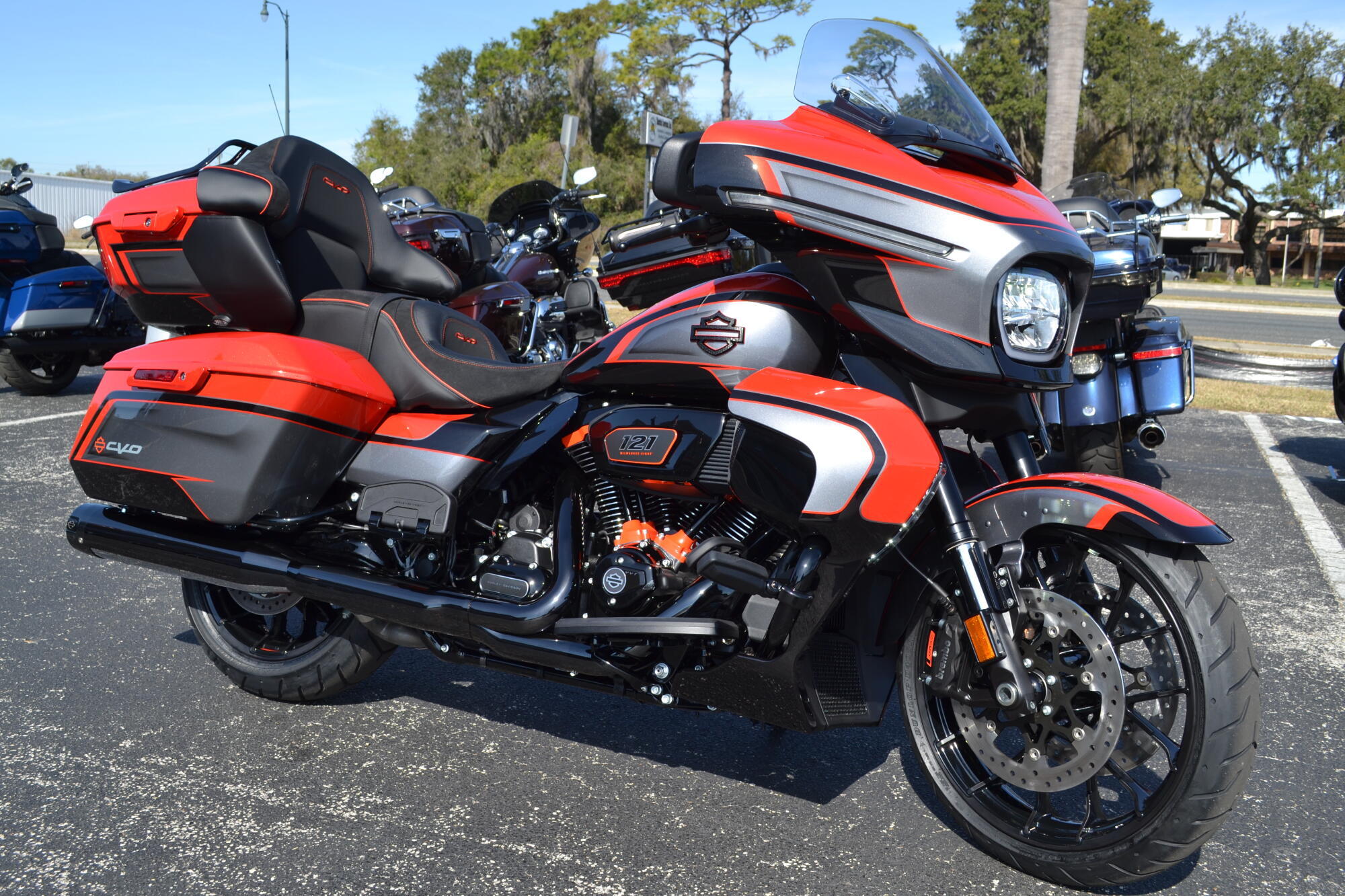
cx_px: 672
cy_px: 448
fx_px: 1233
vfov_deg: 40.0
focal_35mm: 33
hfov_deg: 57.2
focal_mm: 22
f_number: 7.1
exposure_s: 1/200
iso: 100
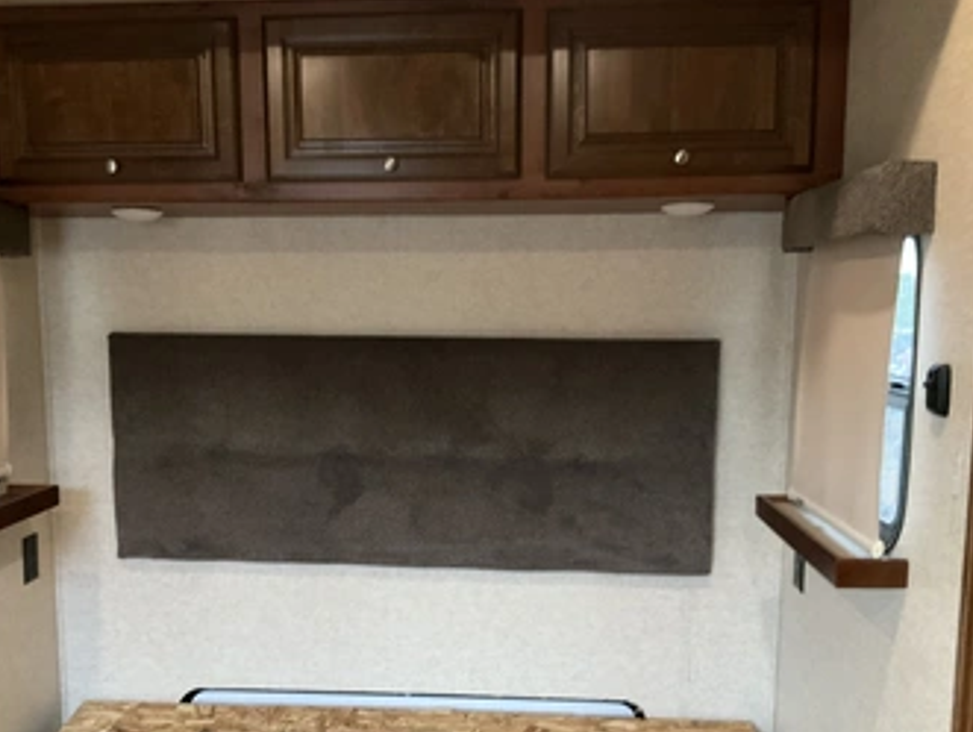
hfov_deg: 52.5
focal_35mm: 35
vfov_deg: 40.6
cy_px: 429
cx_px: 432
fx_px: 985
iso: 400
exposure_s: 1/30
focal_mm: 3
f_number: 1.8
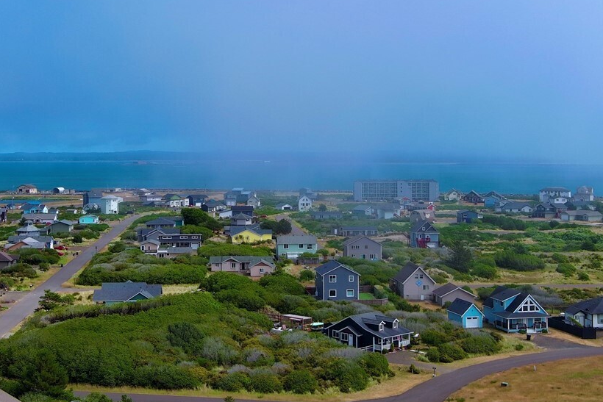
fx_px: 1005
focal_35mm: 60
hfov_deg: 33.3
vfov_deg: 22.6
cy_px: 147
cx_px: 256
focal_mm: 10.57
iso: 100
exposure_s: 1/2128
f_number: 2.8
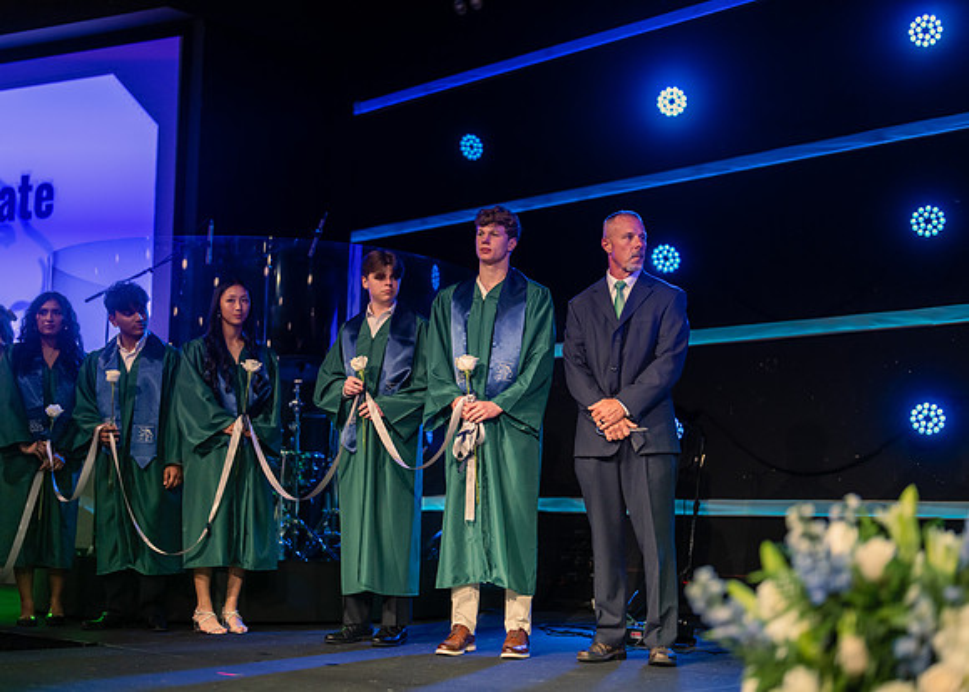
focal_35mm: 52
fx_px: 1442
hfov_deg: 37.1
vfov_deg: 27.0
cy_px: 346
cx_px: 484
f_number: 1.2
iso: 500
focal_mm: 50
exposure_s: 1/500
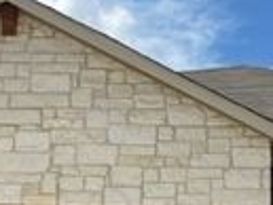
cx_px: 229
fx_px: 797
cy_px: 212
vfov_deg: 14.4
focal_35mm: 101
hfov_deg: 19.2
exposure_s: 1/7299
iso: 32
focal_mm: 4.2
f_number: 1.6
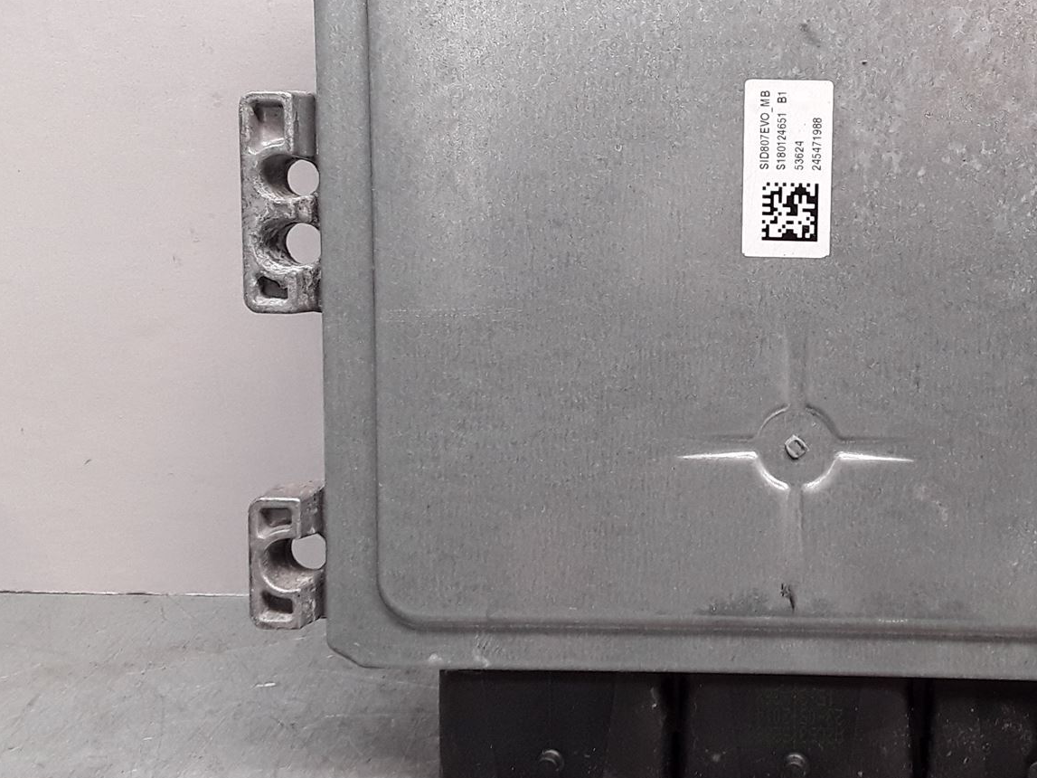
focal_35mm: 50
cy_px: 314
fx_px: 1498
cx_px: 777
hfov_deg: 37.3
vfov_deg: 29.0
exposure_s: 1/50
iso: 50
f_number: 1.9
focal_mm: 2.91
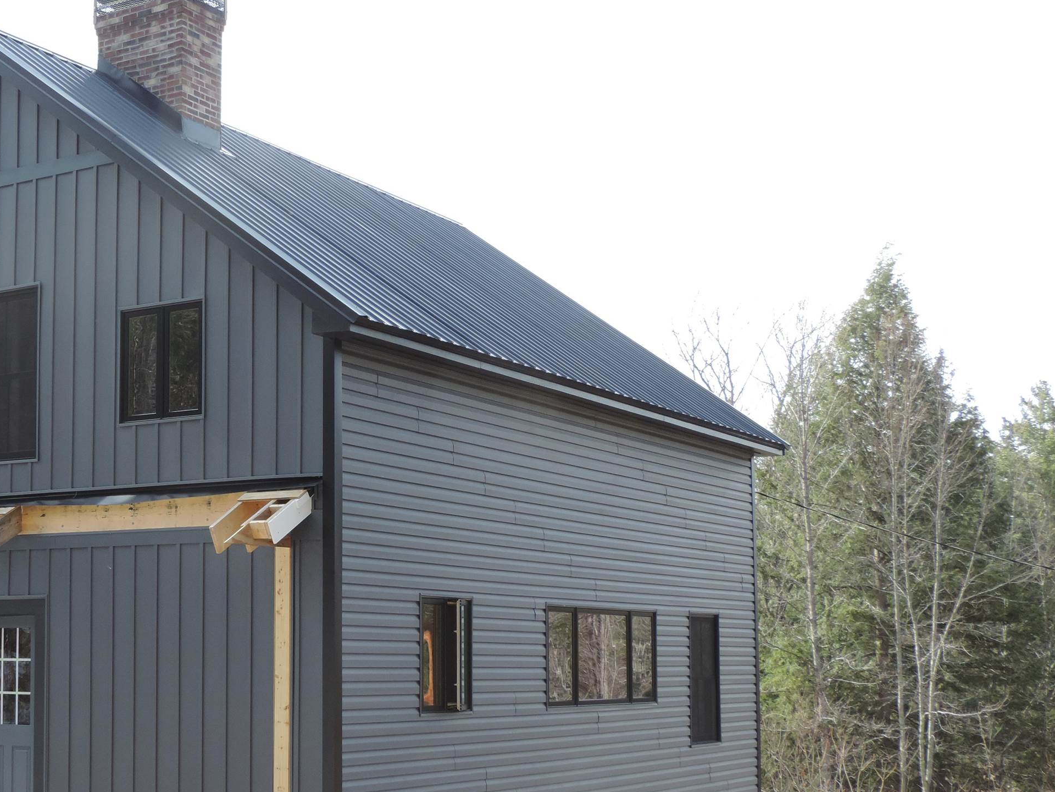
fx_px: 1707
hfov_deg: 33.5
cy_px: 490
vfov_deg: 26.0
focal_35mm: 56
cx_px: 231
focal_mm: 6.2
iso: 80
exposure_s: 1/200
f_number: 3.3
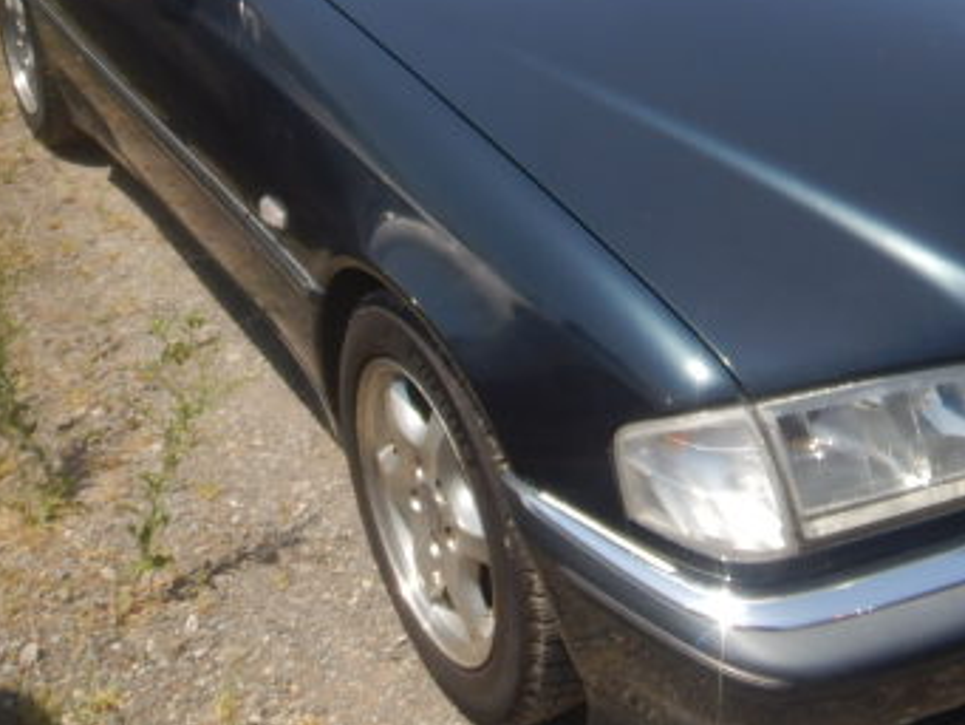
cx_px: 696
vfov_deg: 31.8
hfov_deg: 41.1
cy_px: 207
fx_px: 1255
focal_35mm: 45
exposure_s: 1/400
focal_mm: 4.3
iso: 125
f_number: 2.8
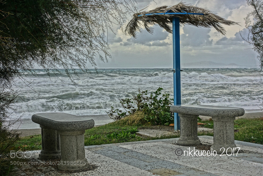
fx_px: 511
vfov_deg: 19.5
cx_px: 132
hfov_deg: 28.8
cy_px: 88
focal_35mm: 70
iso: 100
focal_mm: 25.7
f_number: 4
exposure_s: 1/400
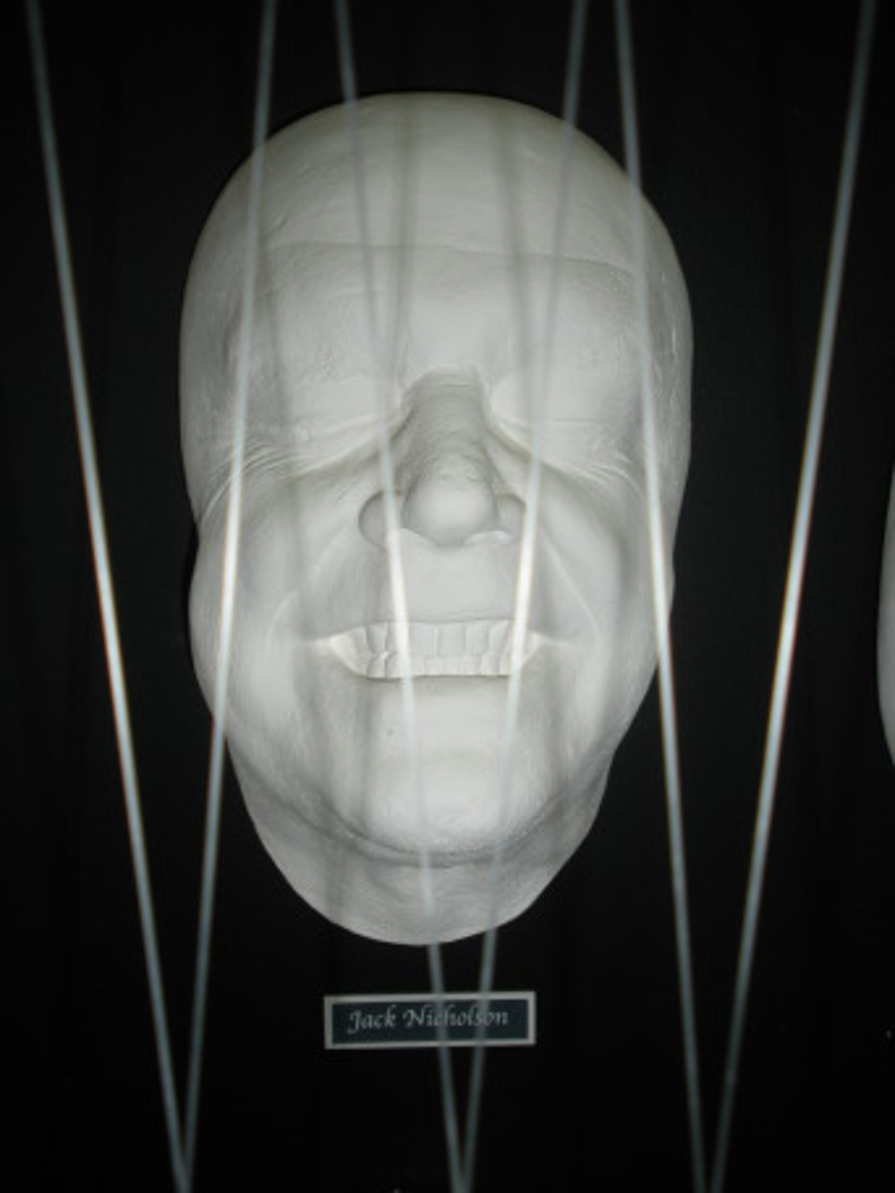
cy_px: 596
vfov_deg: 51.4
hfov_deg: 39.7
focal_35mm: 36
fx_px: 1241
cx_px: 448
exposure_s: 1/30
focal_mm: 6.3
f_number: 3.5
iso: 64
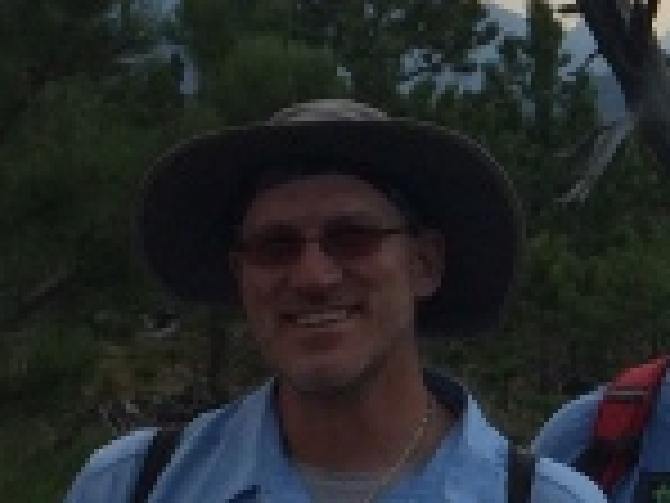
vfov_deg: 7.5
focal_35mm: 199
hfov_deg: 9.4
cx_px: 1273
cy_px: 148
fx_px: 3855
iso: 32
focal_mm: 4.15
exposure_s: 1/2053
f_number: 2.2
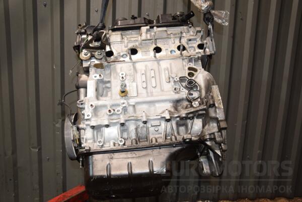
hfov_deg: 59.5
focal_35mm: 32
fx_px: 264
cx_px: 151
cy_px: 101
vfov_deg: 41.7
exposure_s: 1/60
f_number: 5
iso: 800
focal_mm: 21
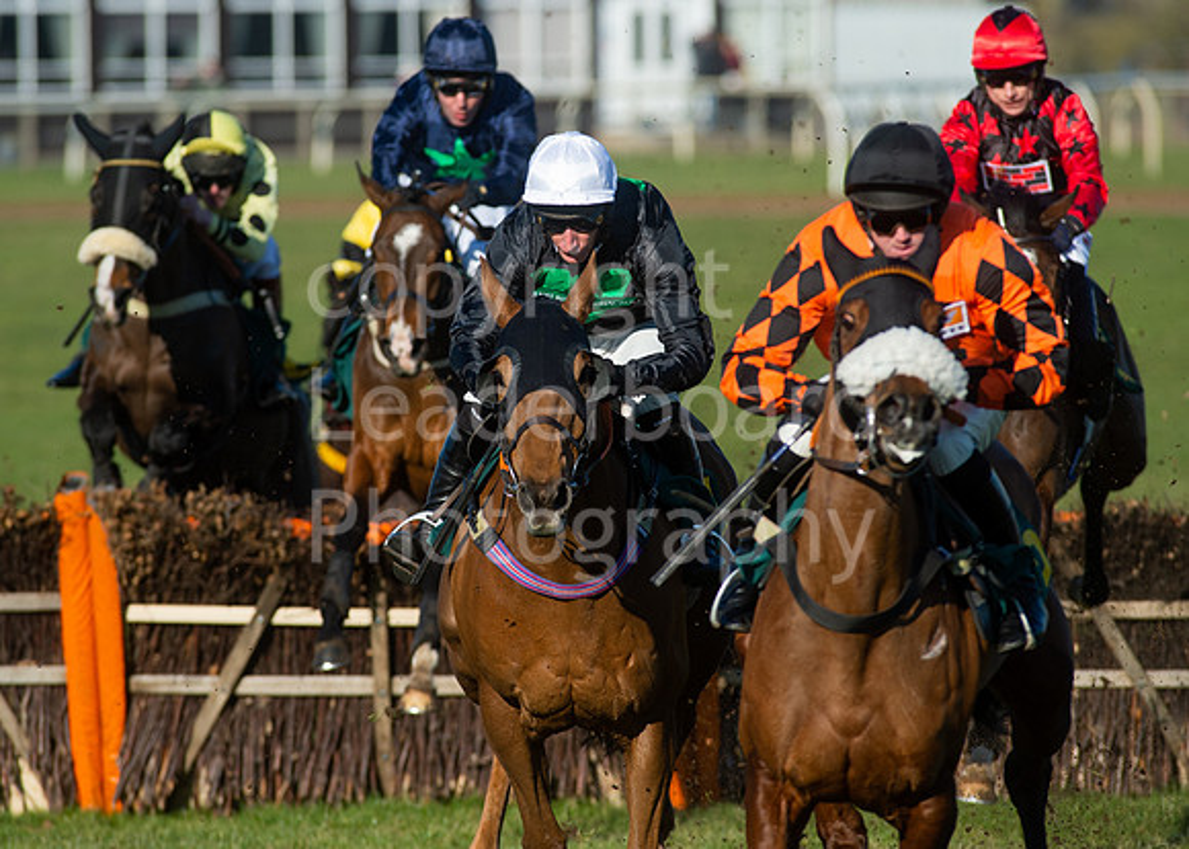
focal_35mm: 403
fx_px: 13597
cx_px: 558
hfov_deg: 5.0
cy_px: 360
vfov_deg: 3.6
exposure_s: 1/4000
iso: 500
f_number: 7.1
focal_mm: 300
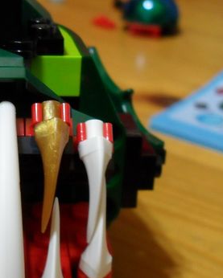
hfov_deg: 18.8
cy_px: 215
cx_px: -14
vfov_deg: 23.8
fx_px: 651
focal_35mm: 79
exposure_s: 1/10
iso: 200
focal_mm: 6.2
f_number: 2.8
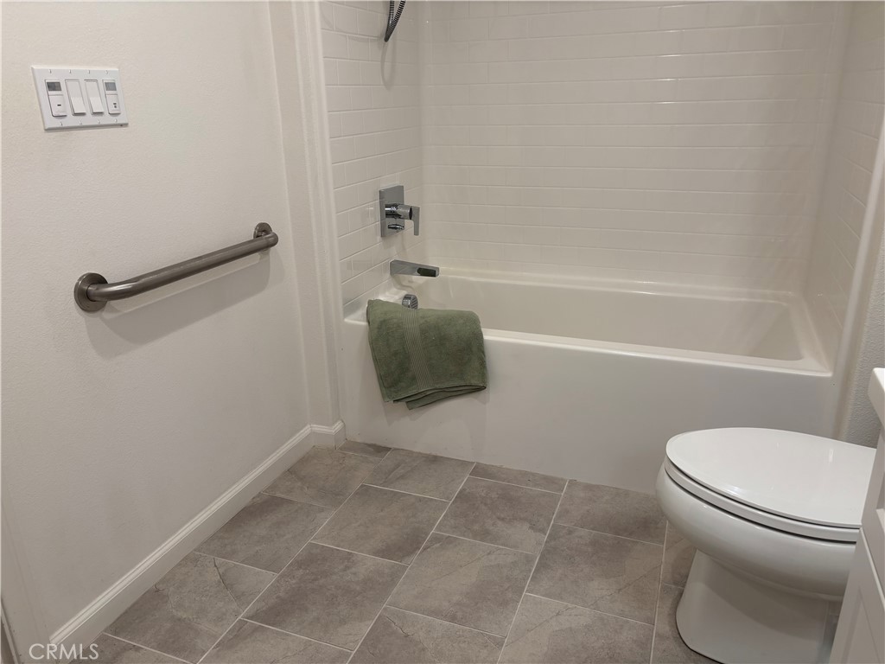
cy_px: 332
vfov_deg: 53.1
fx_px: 665
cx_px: 442
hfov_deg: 67.3
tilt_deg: -19.2
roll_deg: +1.3
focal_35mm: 26
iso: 64
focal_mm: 5.96
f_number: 1.6
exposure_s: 1/120
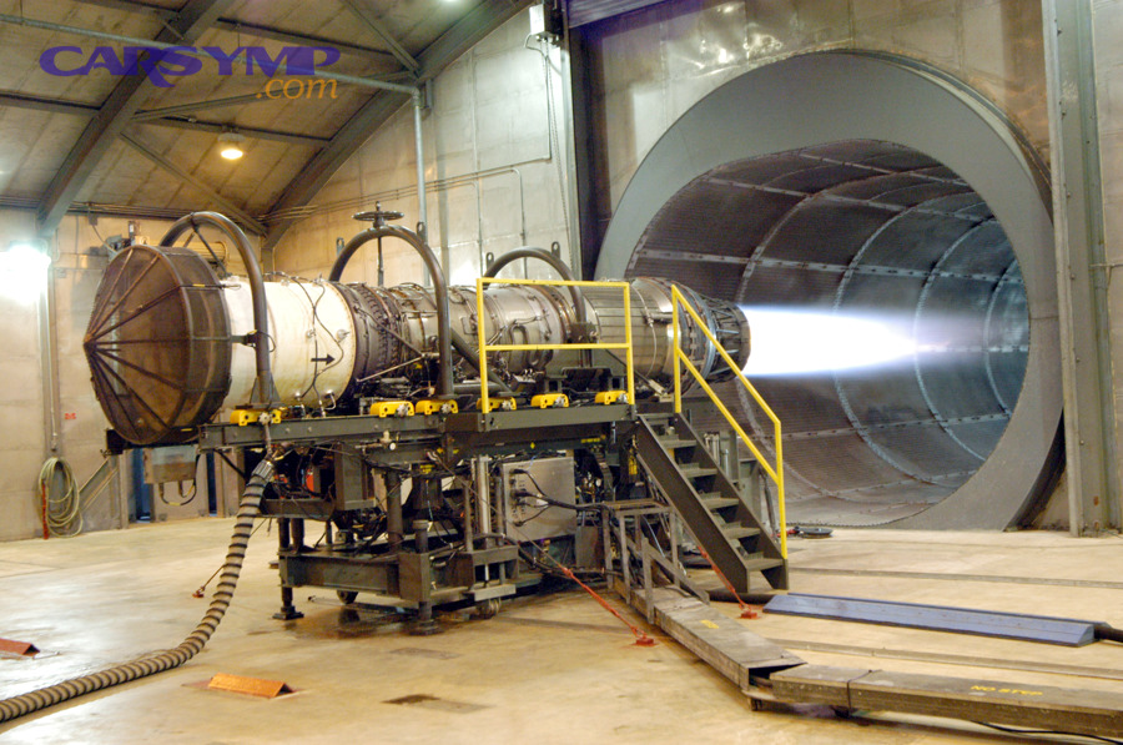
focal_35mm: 46
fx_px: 1448
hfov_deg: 42.4
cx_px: 562
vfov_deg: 28.8
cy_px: 372
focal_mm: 31
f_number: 4.5
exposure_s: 1/40
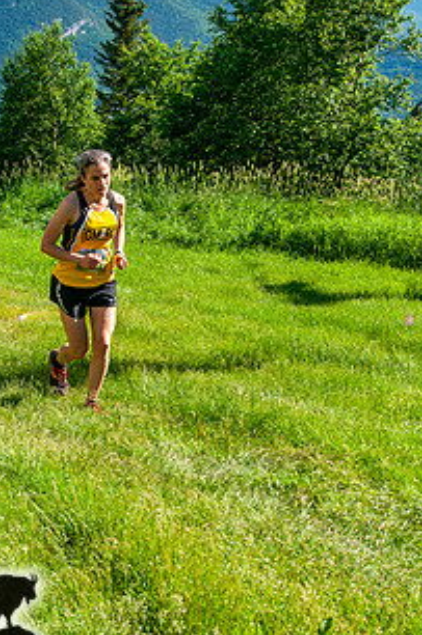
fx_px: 1323
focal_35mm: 75
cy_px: 338
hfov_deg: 18.1
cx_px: 130
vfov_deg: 27.0
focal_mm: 34
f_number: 8
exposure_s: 1/400
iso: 200
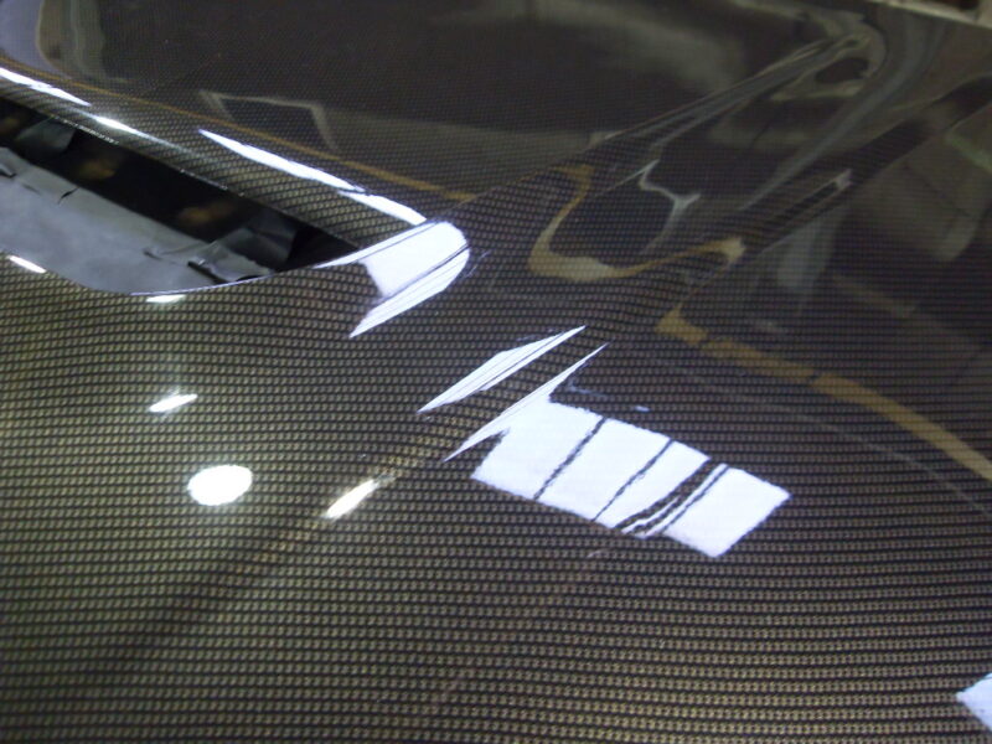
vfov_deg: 40.7
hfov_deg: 52.6
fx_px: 1003
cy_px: 372
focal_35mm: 35
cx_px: 496
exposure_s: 1/15
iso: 200
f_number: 2.8
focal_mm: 6.3
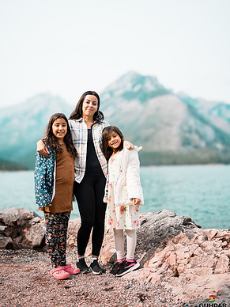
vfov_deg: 47.8
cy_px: 138
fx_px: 346
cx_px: 113
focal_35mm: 39
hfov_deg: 36.8
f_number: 1.3
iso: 200
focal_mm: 35
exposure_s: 1/8000
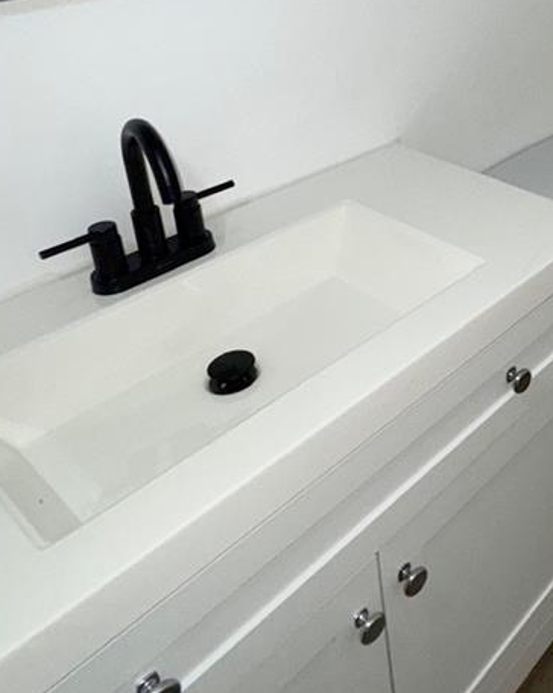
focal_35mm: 36
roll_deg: -2.5
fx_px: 737
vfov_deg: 46.9
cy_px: 112
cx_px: 594
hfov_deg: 35.7
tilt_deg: -20.8
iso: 125
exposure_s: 1/100
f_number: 2.2
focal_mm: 2.22
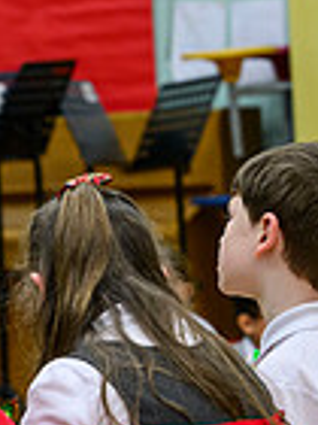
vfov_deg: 6.1
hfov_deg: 4.5
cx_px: -509
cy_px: 87
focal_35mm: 323
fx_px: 3956
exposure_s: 1/200
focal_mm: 81
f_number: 4
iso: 2500
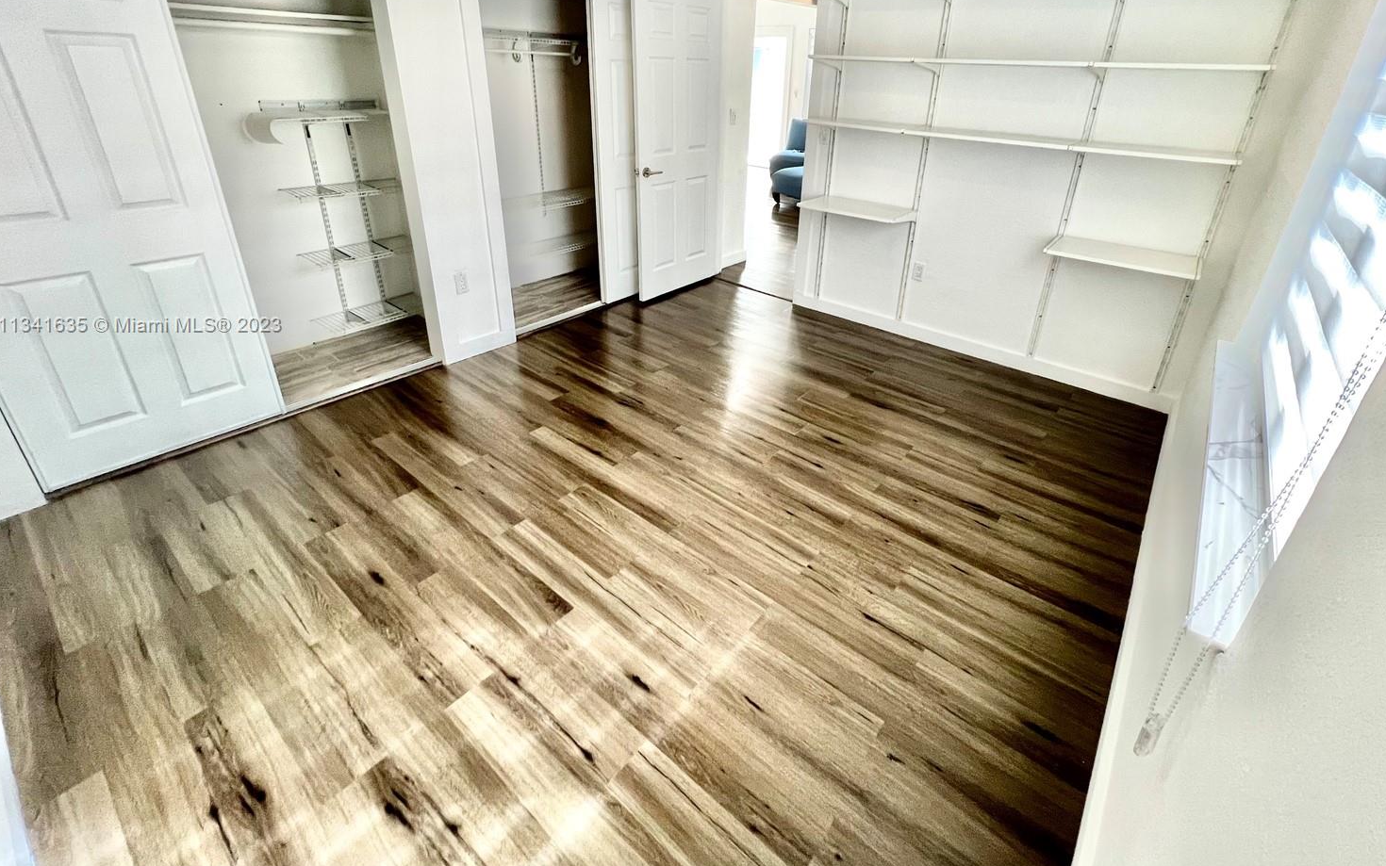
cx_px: 734
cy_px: 326
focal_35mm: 15
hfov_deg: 101.3
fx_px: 567
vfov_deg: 73.6
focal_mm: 1.57
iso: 160
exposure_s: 1/120
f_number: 1.8
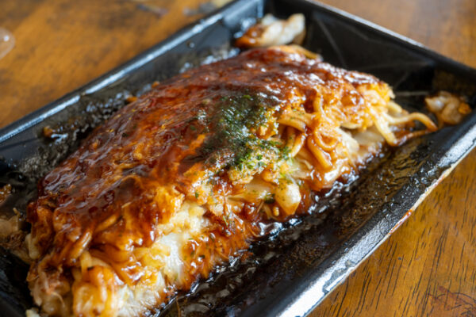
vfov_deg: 25.8
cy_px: 158
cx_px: 238
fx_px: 694
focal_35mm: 52
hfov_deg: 37.9
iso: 100
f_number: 6.3
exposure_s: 1/1.67
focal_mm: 35
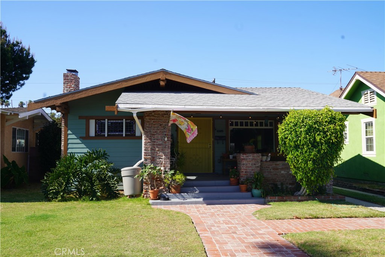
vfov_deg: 39.9
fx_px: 353
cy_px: 128
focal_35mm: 33
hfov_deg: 57.2
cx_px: 192
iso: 100
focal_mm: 33
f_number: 9
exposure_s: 1/125
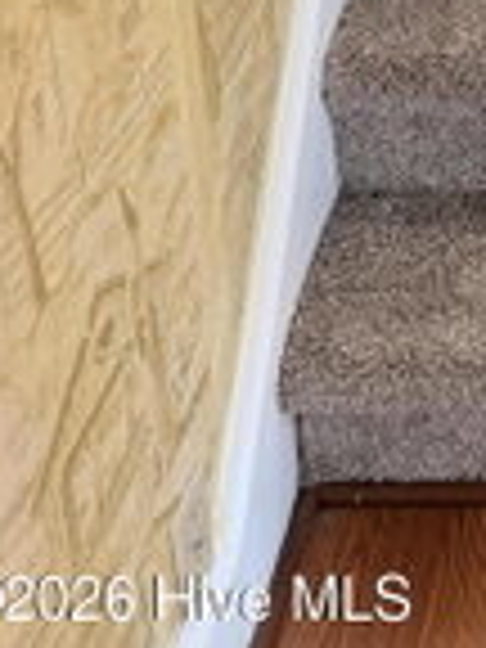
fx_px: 1498
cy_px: -382
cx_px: 760
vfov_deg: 20.2
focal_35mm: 80
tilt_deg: -15.6
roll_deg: +1.4
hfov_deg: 16.5
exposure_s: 1/89
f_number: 1.78
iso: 200
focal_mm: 6.76
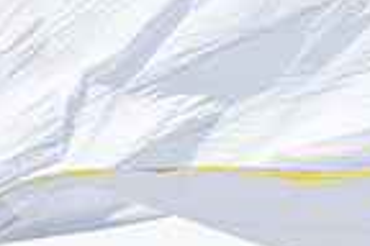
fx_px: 17399
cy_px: 427
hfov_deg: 1.2
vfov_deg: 0.8
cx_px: 162
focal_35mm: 1693
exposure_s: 1/2500
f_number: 5.6
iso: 400
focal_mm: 280
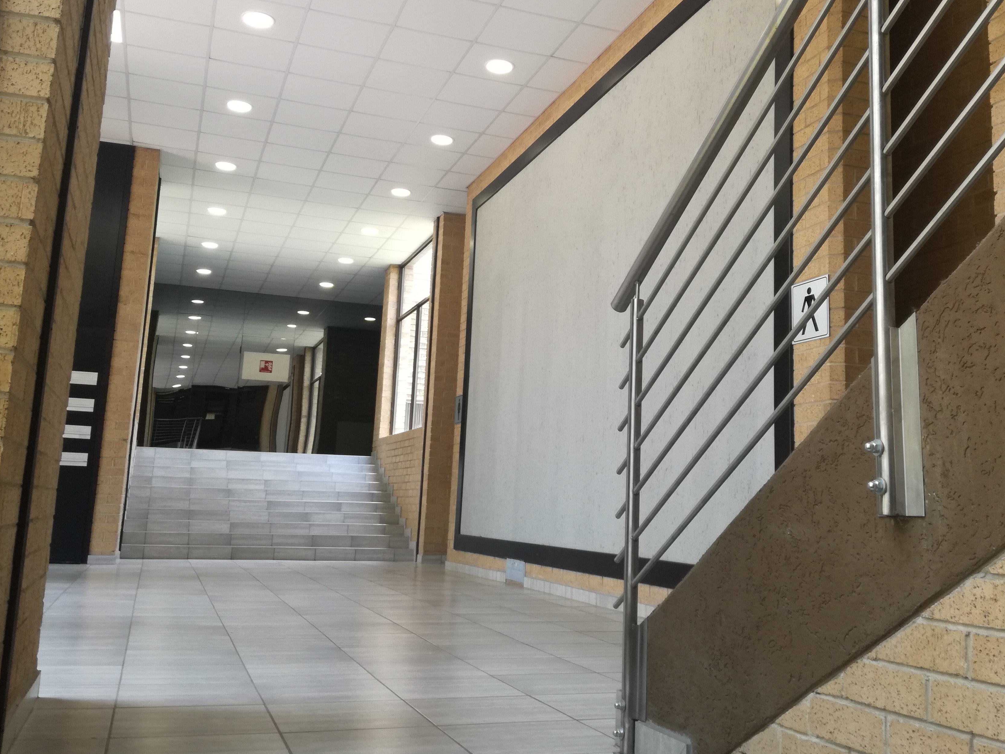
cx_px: 558
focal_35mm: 34
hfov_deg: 53.8
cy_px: 312
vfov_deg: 41.6
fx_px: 987
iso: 80
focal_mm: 3.79
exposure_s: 1/50
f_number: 2
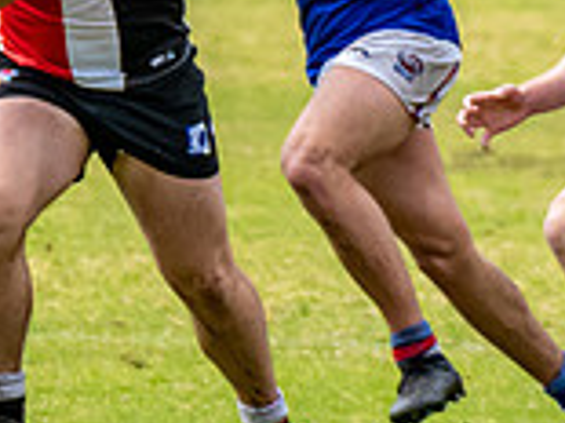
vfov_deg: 0.5
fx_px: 45552
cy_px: 138
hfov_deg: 0.7
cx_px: 270
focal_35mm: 2793
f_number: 7.1
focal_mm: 380
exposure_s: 1/3200
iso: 1250
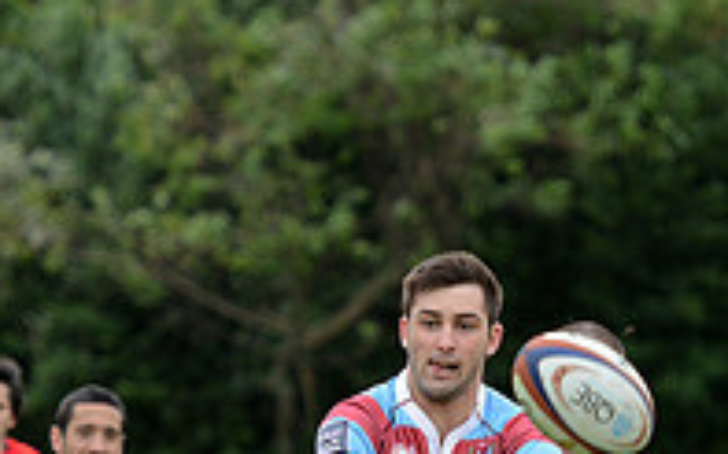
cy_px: 640
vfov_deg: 2.3
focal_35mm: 571
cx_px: 351
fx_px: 11326
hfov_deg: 3.7
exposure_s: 1/640
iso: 400
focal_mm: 190
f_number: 4
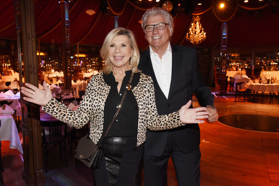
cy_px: 93
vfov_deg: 41.1
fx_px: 248
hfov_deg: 58.8
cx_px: 140
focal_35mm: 32
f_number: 6.3
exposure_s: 1/60
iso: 2500
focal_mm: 32
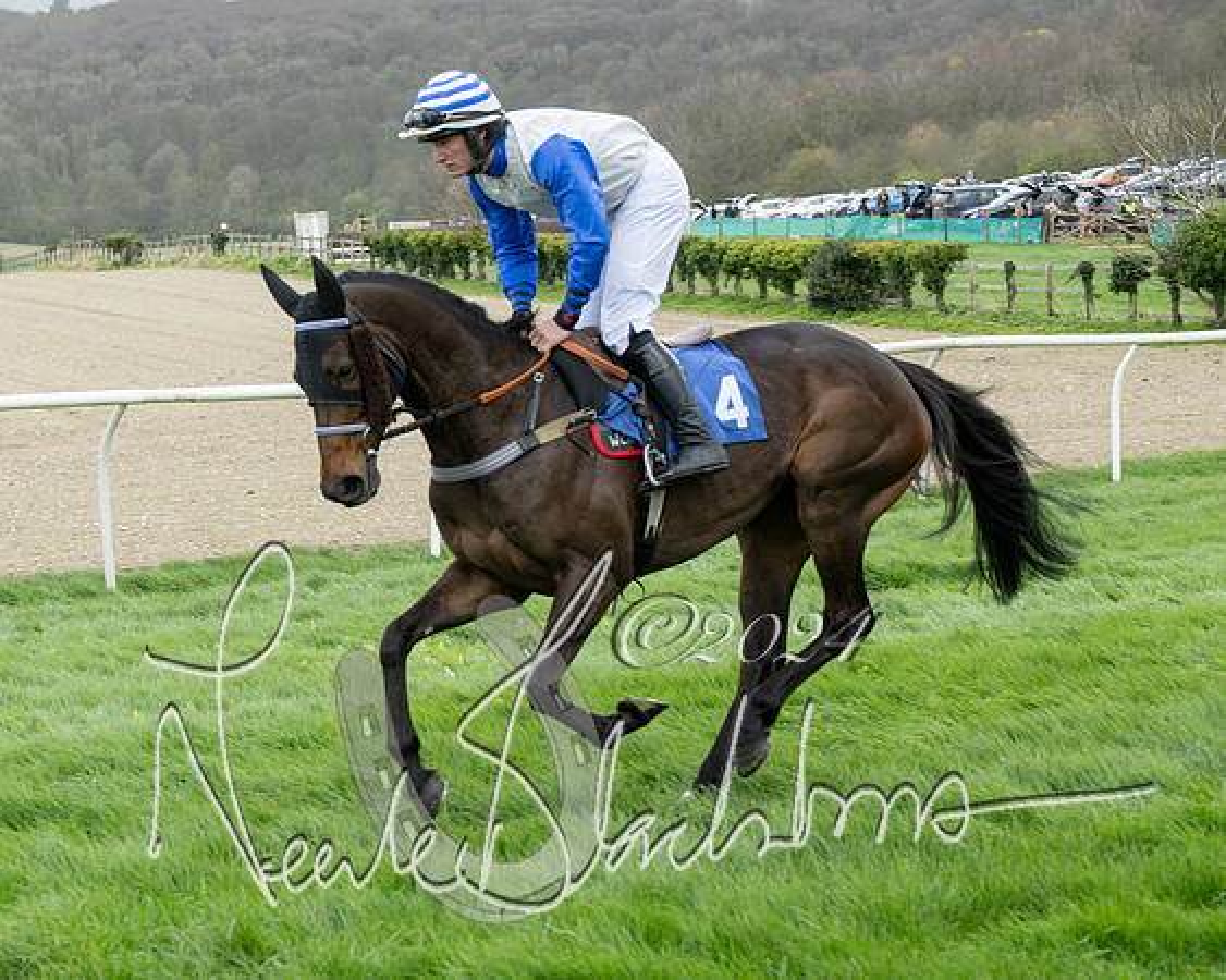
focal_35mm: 103
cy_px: 615
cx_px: 308
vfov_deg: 15.0
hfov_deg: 18.6
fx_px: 3728
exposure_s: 1/800
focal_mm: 70
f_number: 5
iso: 400
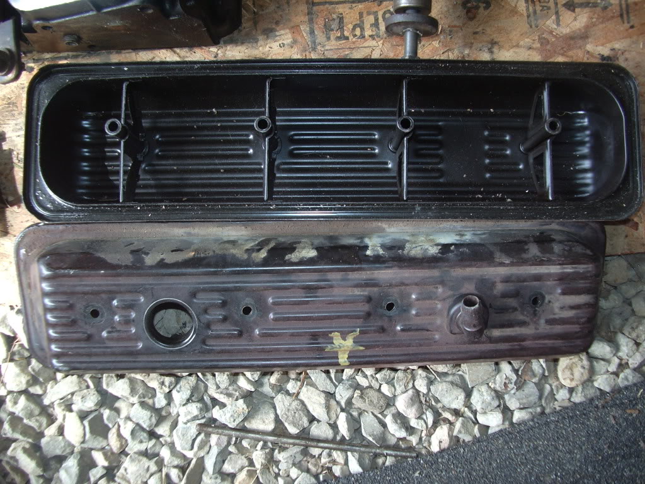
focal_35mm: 35
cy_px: 242
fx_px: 652
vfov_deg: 40.7
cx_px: 322
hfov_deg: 52.6
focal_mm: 5.8
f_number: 2.6
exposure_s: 1/40
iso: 100
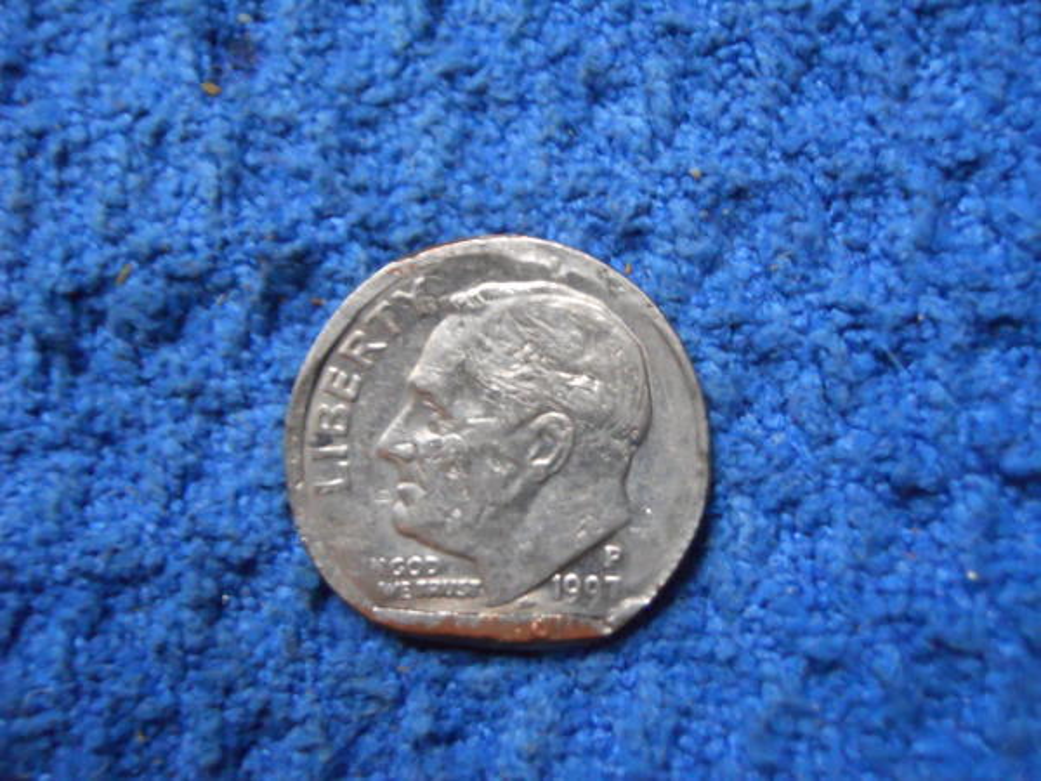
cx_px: 520
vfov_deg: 35.1
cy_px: 390
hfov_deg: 45.8
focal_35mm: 41
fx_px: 1233
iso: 800
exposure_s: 1/15
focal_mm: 7.3
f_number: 3.2
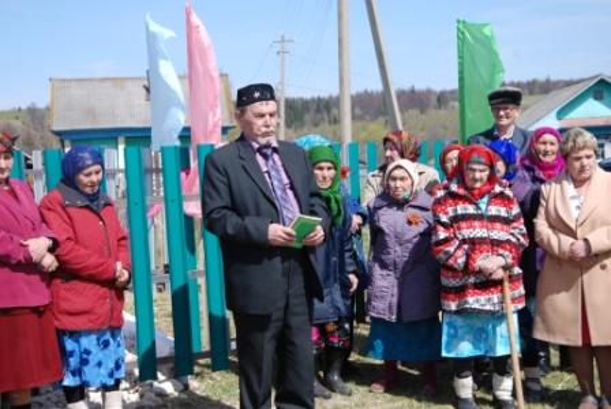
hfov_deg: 27.0
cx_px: 306
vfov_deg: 18.2
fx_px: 1275
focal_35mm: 75
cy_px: 204
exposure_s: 1/200
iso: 100
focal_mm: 50
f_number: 7.1
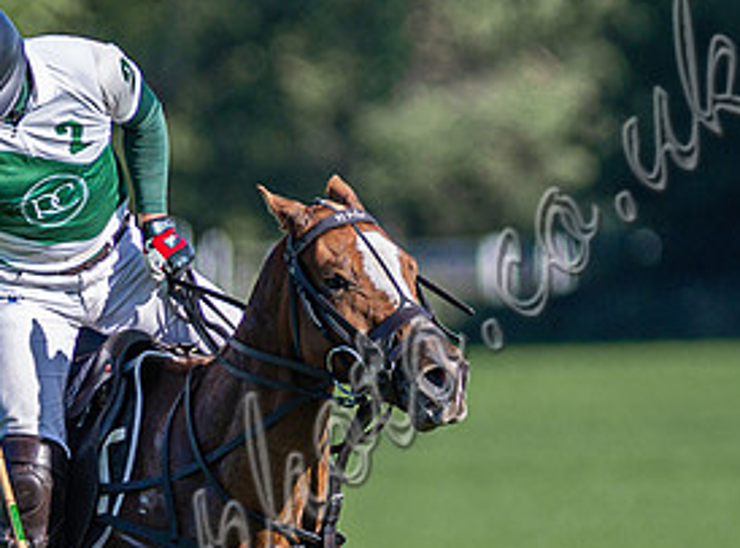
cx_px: 201
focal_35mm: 1849
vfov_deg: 0.8
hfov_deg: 1.1
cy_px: 377
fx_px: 39354
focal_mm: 300
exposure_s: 1/2000
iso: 160
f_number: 3.2
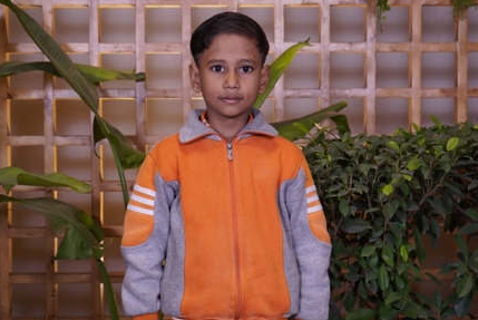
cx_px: 230
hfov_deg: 28.0
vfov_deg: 19.0
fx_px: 957
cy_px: 156
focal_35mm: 72
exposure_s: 1/125
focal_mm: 46
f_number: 4.5
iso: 400
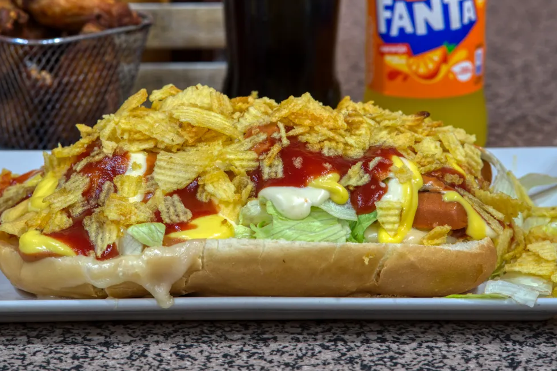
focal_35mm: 104
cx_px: 271
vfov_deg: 13.2
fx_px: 1609
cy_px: 149
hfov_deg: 19.6
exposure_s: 1/4
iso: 160
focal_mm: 85
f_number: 9
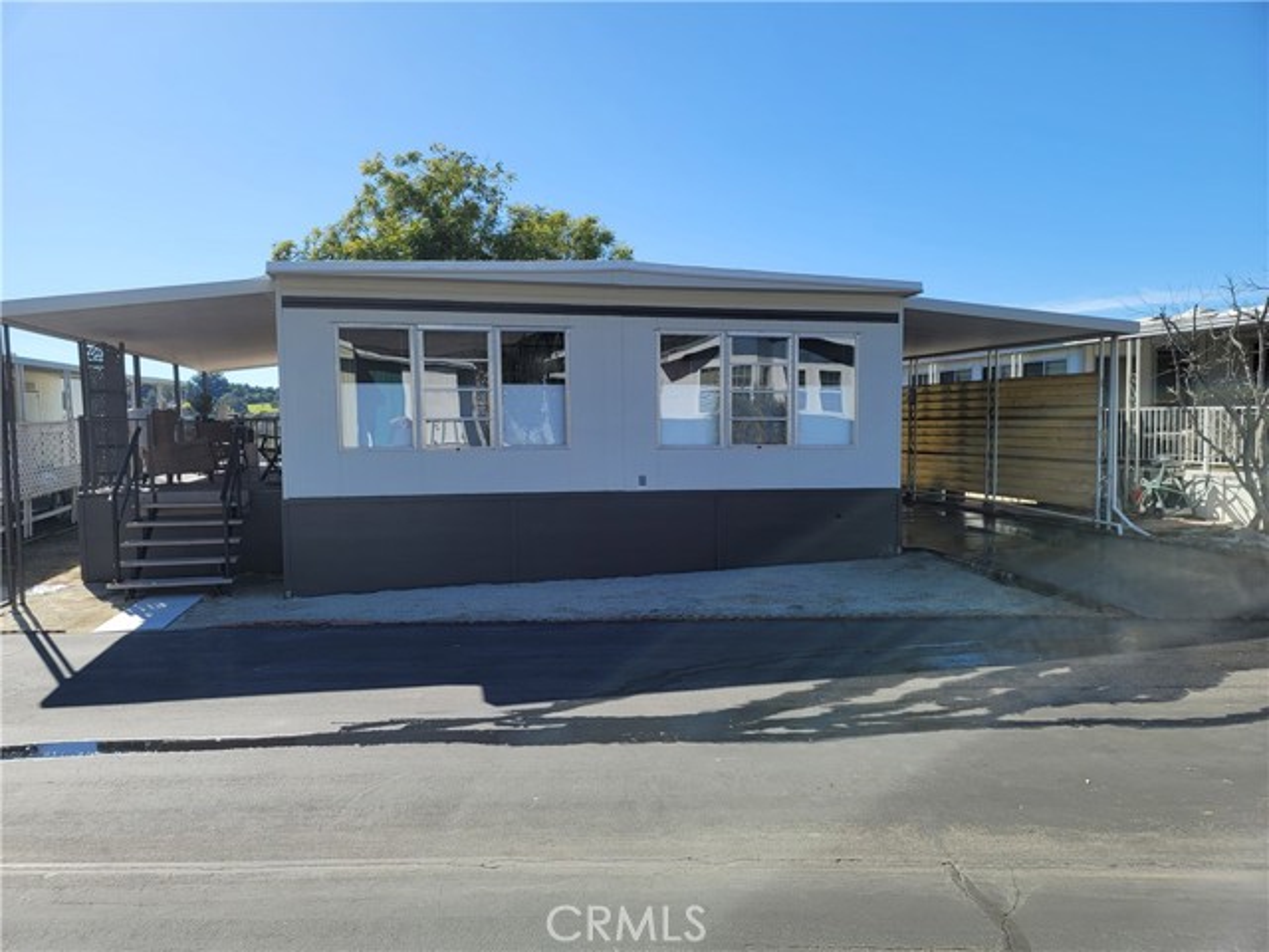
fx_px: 916
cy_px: 476
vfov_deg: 54.9
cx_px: 634
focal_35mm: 25
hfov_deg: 69.4
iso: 20
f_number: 1.8
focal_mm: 7
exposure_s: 1/812
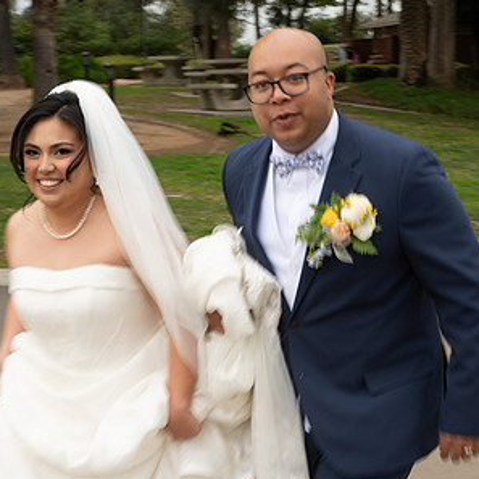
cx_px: 239
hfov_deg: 19.3
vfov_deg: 19.2
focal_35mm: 90
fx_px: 1409
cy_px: 360
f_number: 18
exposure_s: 1/25
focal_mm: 70
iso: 640
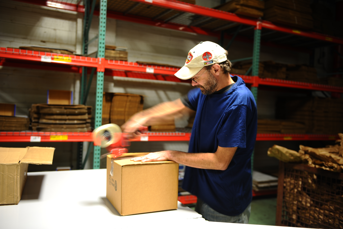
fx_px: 305
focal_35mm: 32
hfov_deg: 58.7
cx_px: 172
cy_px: 114
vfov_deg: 41.1
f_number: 2.8
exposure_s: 1/10
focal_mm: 32
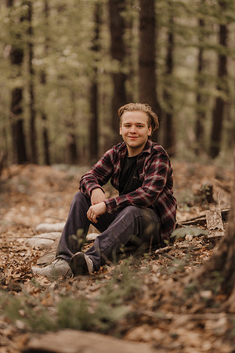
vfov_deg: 23.9
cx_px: 118
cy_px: 176
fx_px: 832
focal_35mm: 85
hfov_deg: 16.1
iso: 125
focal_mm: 85
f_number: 1.6
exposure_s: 1/800
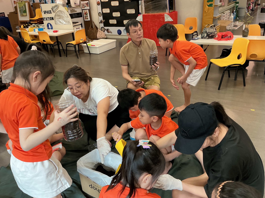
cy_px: 105
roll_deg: +5.4
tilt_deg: -27.6
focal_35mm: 31
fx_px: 237
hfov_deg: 58.3
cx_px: 130
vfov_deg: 45.4
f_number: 1.8
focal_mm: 3
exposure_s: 1/50
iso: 100
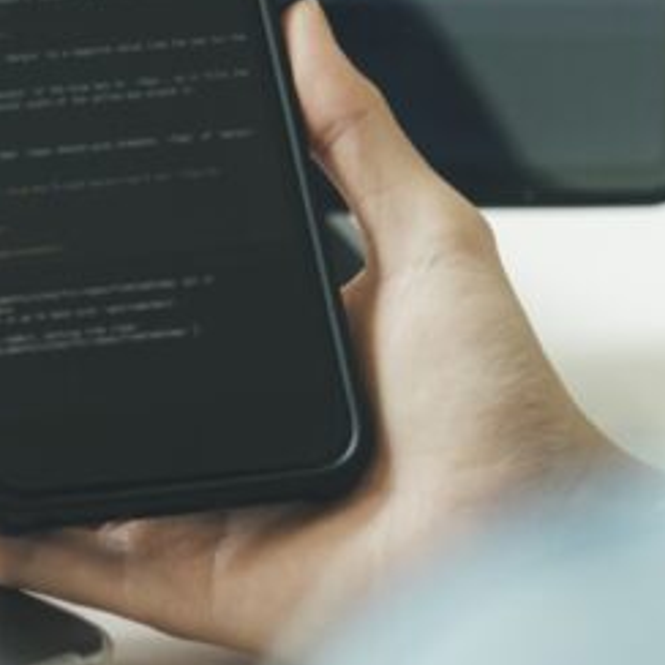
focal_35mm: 189
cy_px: 375
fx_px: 4108
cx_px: -330
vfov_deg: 9.3
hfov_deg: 9.0
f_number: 2
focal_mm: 35
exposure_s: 1/250
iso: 160
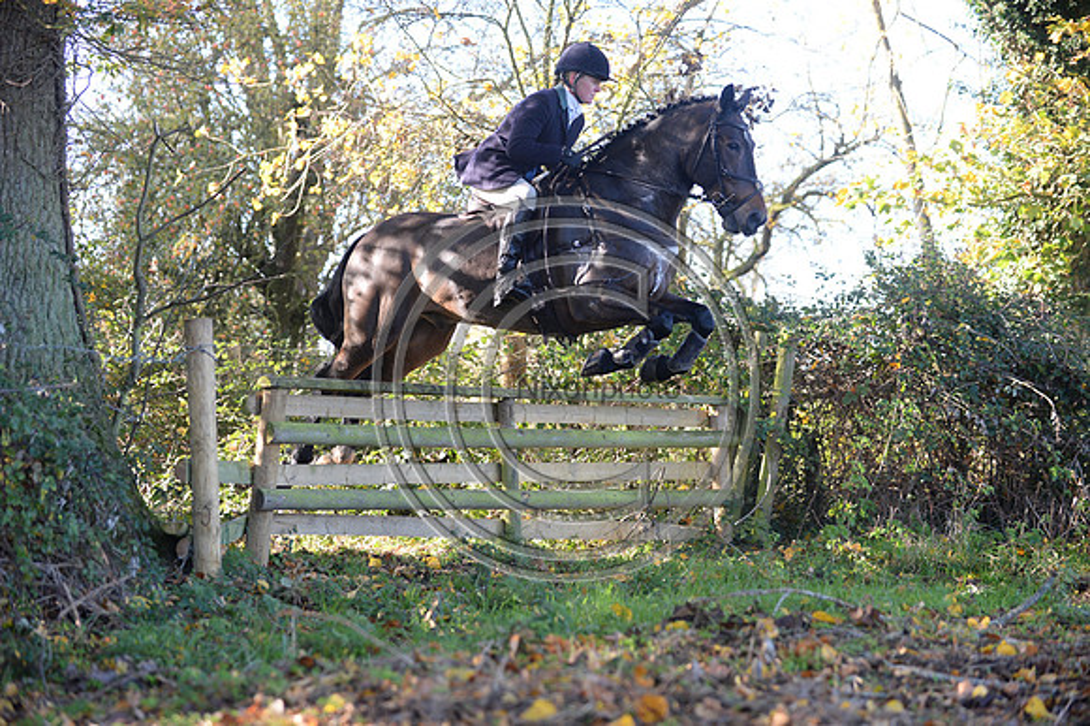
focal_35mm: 70
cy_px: 363
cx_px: 545
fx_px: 2118
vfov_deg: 19.4
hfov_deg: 28.9
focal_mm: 70
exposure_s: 1/1000
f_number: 2.8
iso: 1000
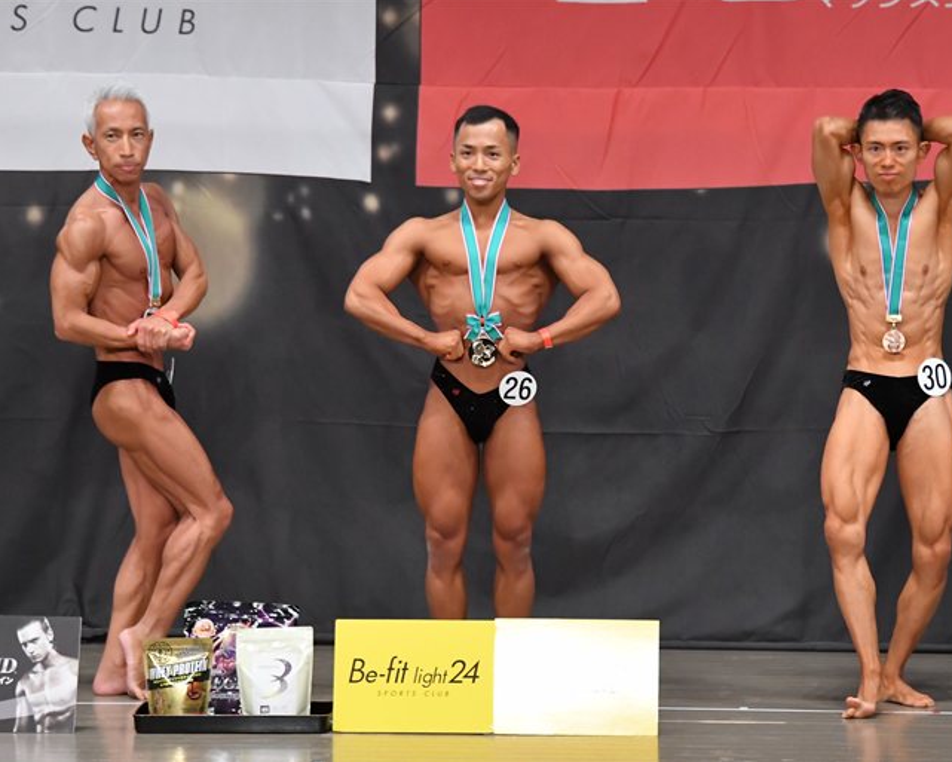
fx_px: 6932
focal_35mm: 246
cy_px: 382
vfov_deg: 6.3
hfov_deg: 7.9
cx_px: 525
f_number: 5.6
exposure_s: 1/400
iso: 5000
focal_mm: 145
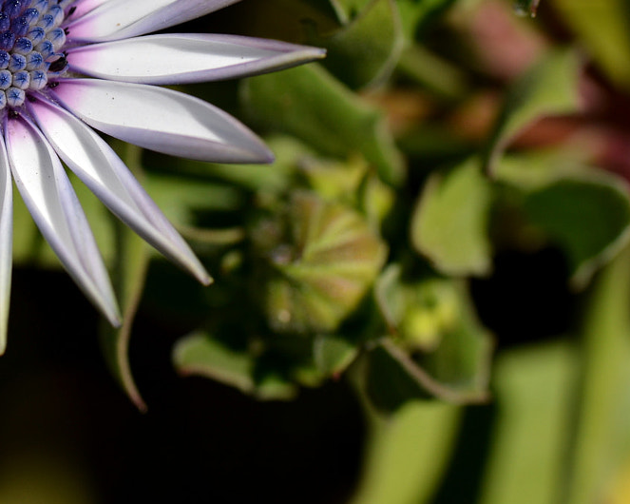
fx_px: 3803
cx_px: 84
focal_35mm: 204
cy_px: 6
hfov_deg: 9.4
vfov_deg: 7.5
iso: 200
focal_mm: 90
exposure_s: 1/1000
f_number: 11
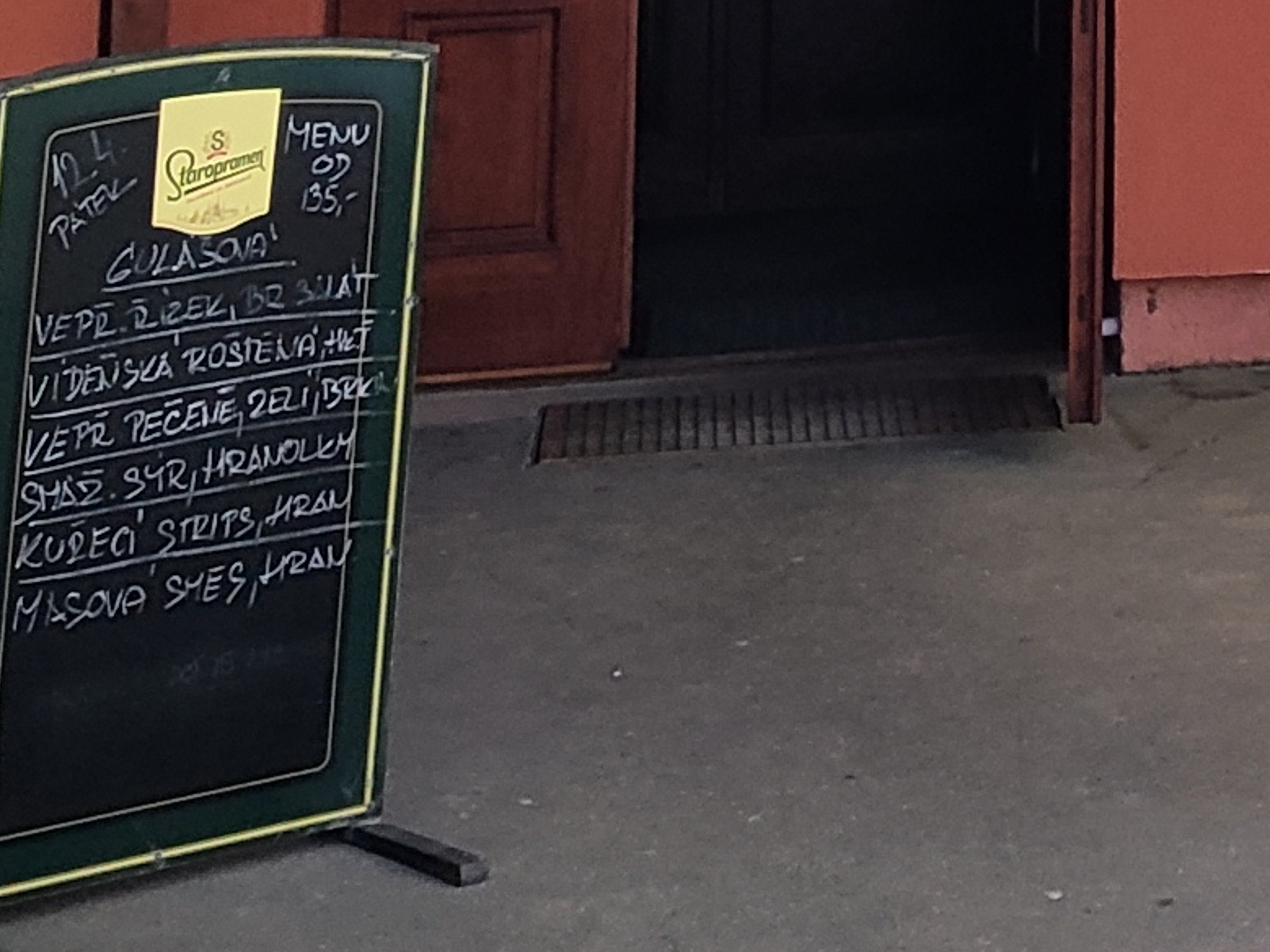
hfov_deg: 15.2
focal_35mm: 121
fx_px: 4439
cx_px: 1821
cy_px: -1073
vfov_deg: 10.9
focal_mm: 5.4
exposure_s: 1/1854
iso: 50
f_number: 1.8
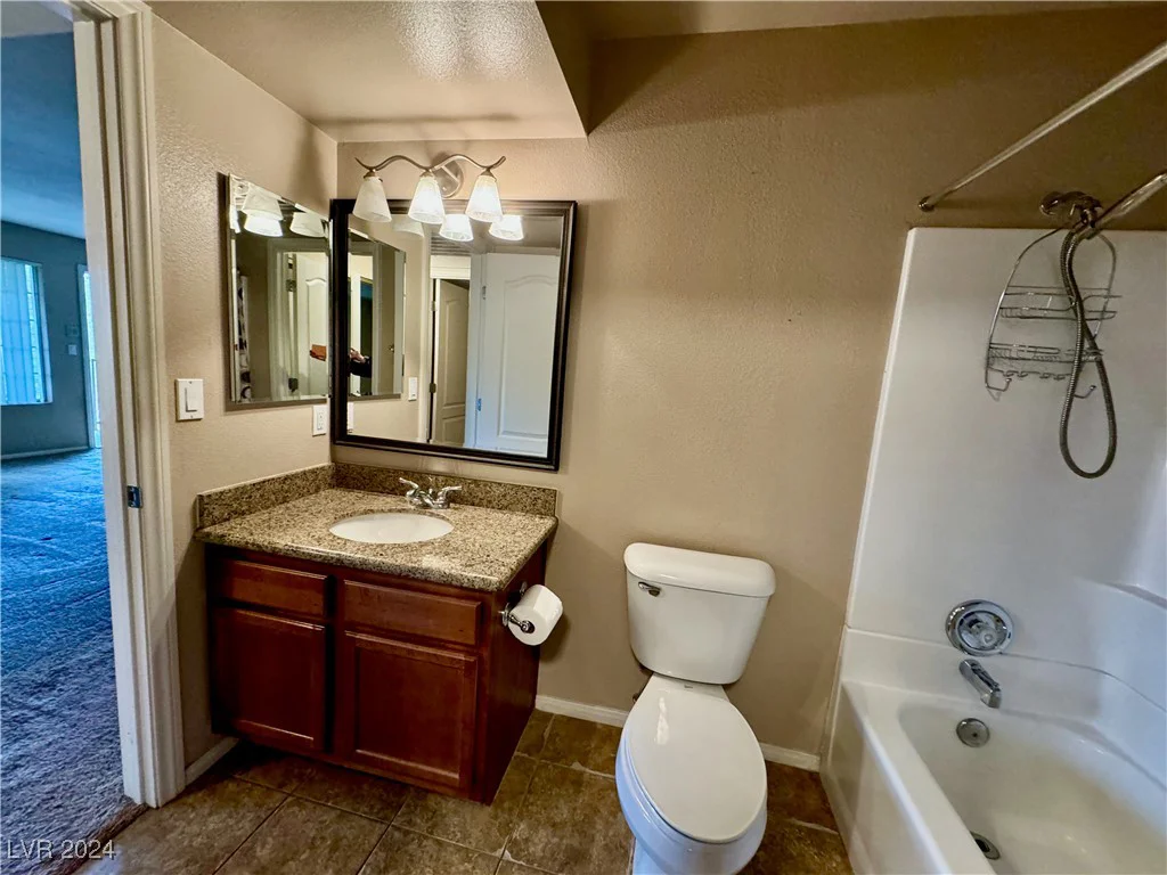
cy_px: 438
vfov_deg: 85.7
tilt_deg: -8.2
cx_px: 584
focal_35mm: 14
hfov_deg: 102.1
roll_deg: -4.1
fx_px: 472
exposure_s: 1/60
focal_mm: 2.22
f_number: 2.2
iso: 400
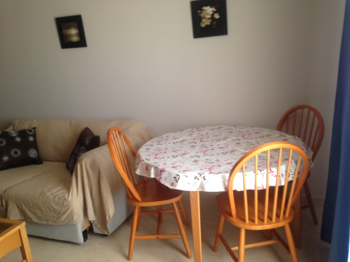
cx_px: 175
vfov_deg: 42.9
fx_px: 334
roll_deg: +3.7
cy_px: 131
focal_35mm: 33
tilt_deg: -13.6
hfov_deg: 55.4
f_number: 2.4
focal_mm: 4.12
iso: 80
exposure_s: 1/20
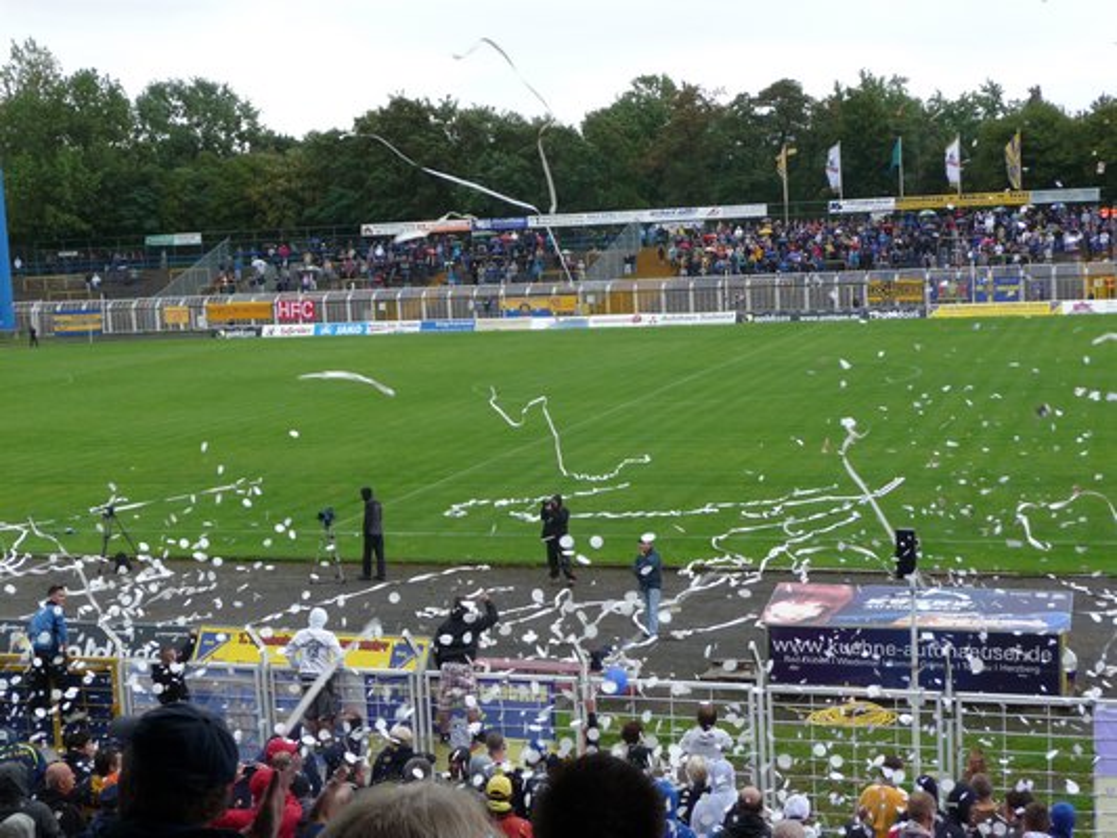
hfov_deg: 38.2
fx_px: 1614
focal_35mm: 50
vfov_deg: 29.1
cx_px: 558
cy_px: 419
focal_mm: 8.5
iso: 100
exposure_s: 1/60
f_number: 4.2
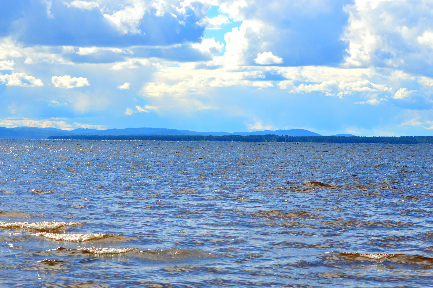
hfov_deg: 19.5
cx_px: 216
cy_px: 144
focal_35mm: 105
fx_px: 1262
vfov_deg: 13.0
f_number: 7.1
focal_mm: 70
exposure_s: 1/2000
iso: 400
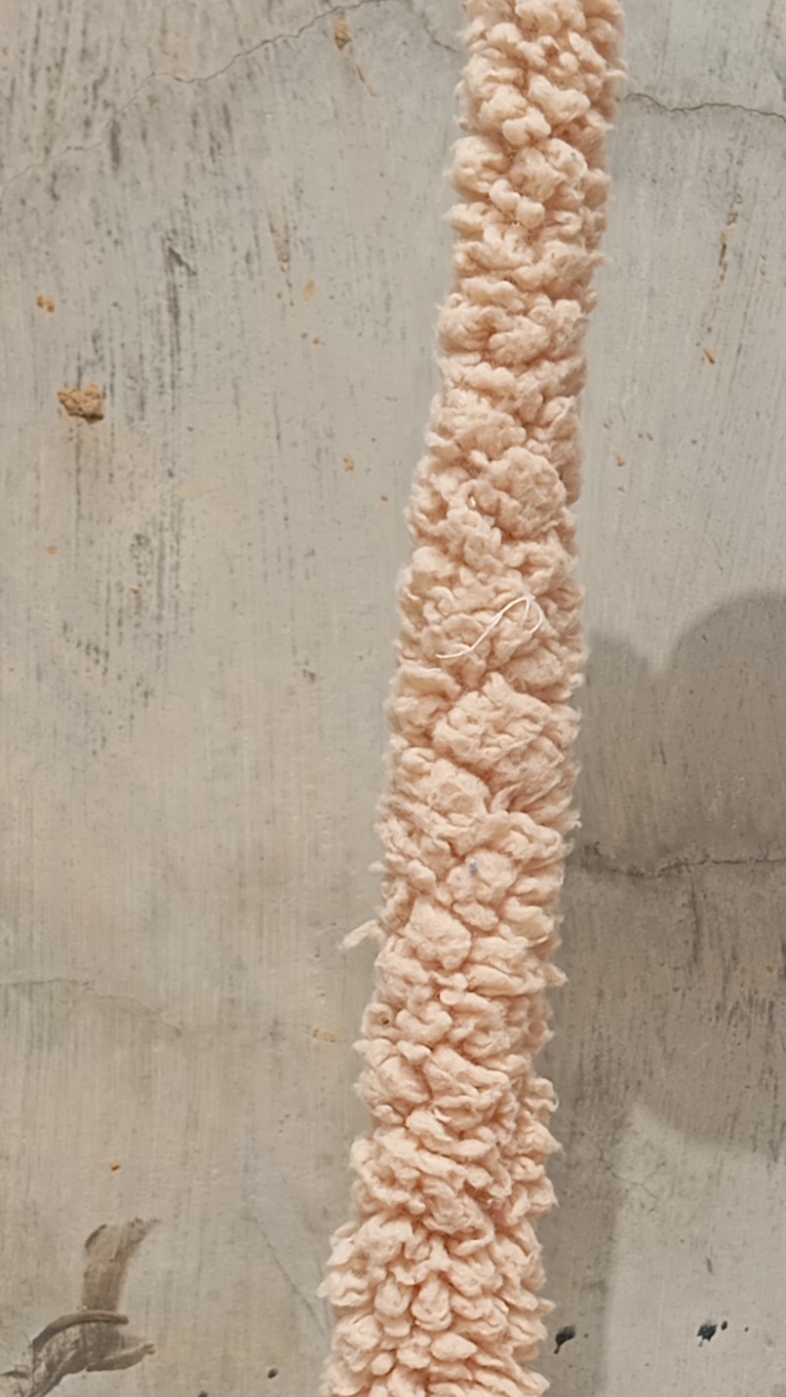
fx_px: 3224
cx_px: 784
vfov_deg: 24.1
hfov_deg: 13.7
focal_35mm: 87
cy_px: 1091
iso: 108
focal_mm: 4.22
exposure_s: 1/826
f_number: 1.8
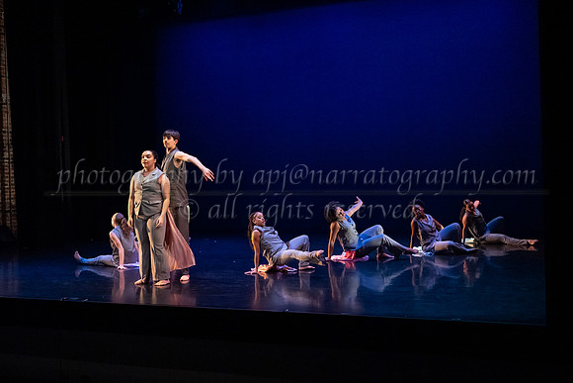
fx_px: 725
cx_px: 247
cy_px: 208
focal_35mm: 46
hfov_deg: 43.0
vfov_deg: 29.5
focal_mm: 40
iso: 6400
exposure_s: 1/400
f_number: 4.5
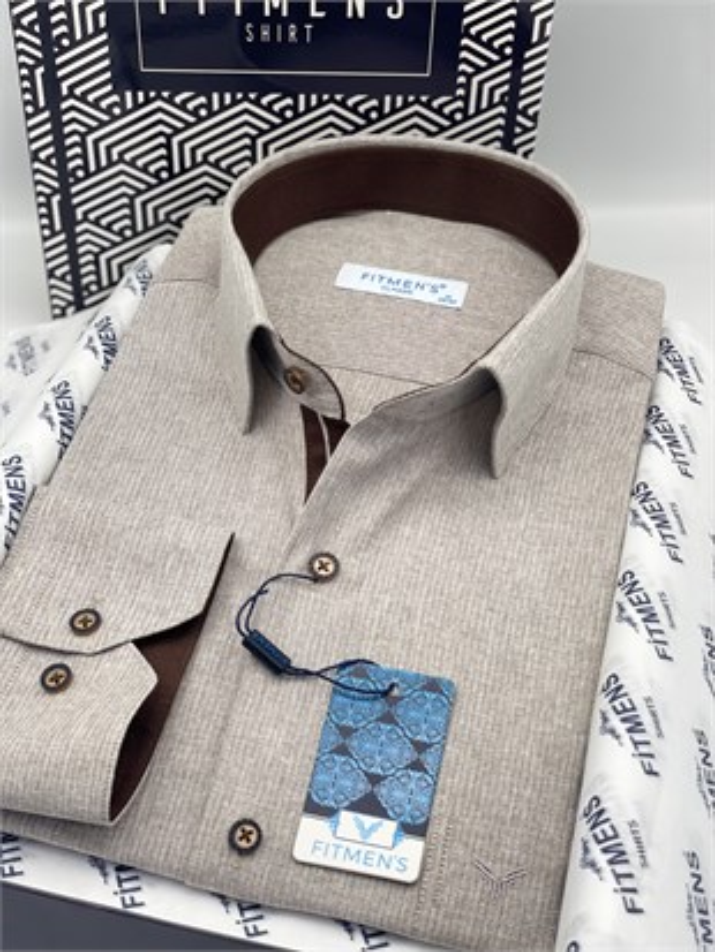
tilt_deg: -39.9
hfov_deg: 28.0
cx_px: 358
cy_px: 476
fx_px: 1431
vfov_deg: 36.8
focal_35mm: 52
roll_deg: -2.3
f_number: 2
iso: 25
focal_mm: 6
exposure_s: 1/100
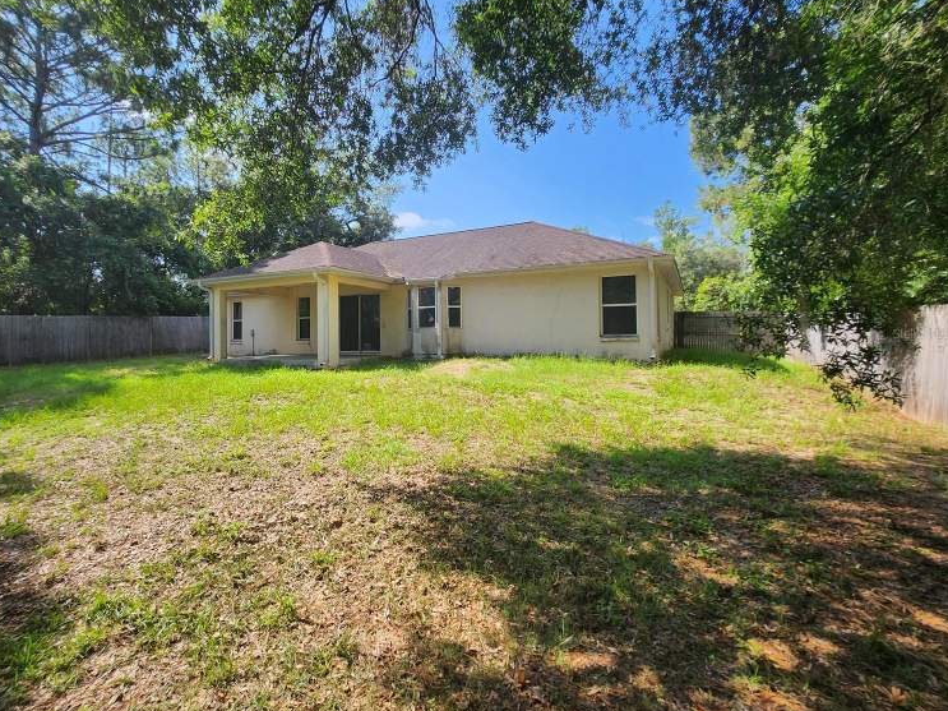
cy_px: 333
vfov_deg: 85.6
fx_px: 383
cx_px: 443
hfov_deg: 101.9
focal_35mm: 14
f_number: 2.2
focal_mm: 1.7
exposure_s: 1/532
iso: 32
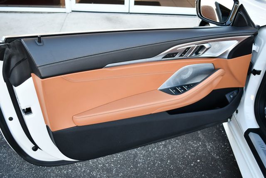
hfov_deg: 53.1
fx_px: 266
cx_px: 133
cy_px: 89
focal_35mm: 36
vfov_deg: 36.9
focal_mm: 18
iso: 450
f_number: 3.5
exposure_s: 1/250
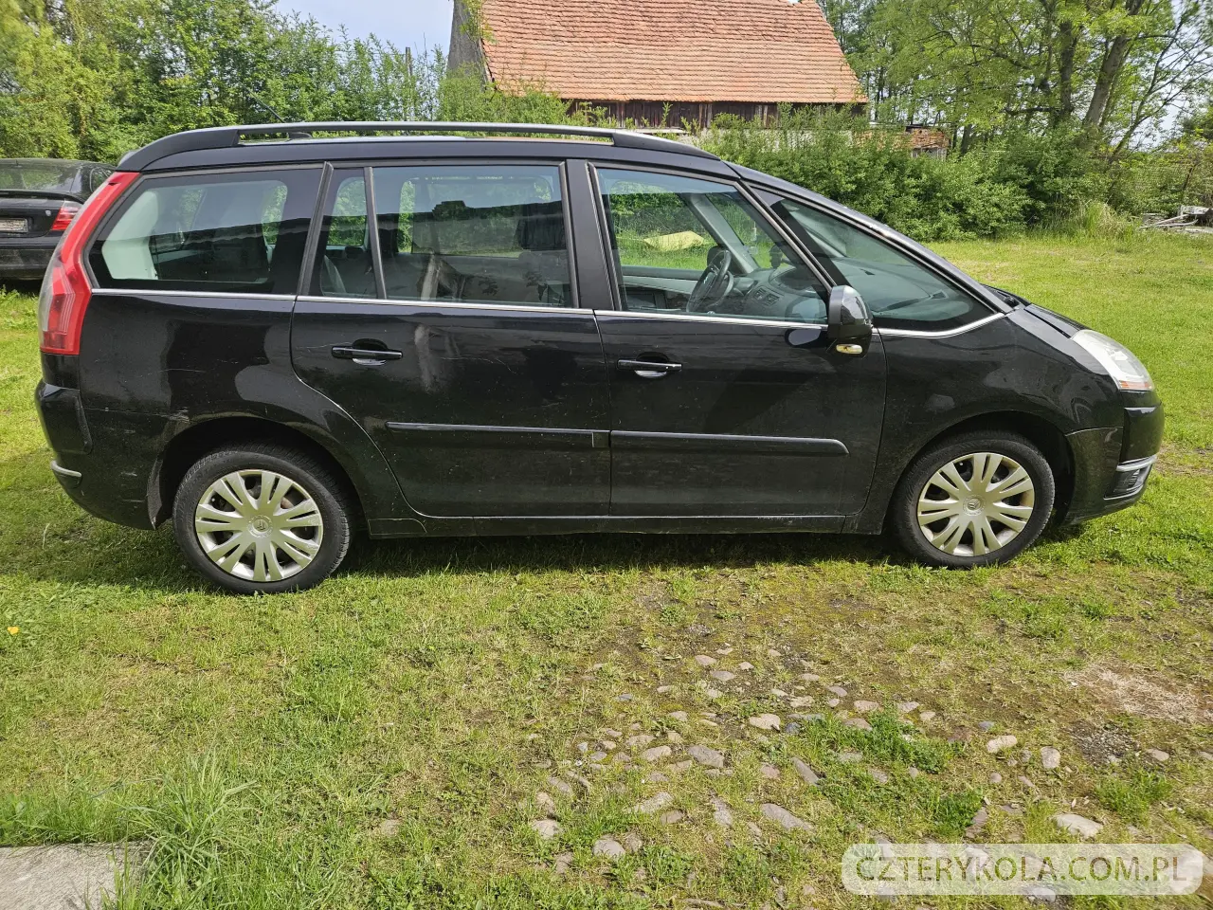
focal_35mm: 23
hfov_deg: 73.9
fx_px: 806
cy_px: 455
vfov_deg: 58.9
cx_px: 606
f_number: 1.8
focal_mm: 5.4
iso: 80
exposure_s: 1/2000
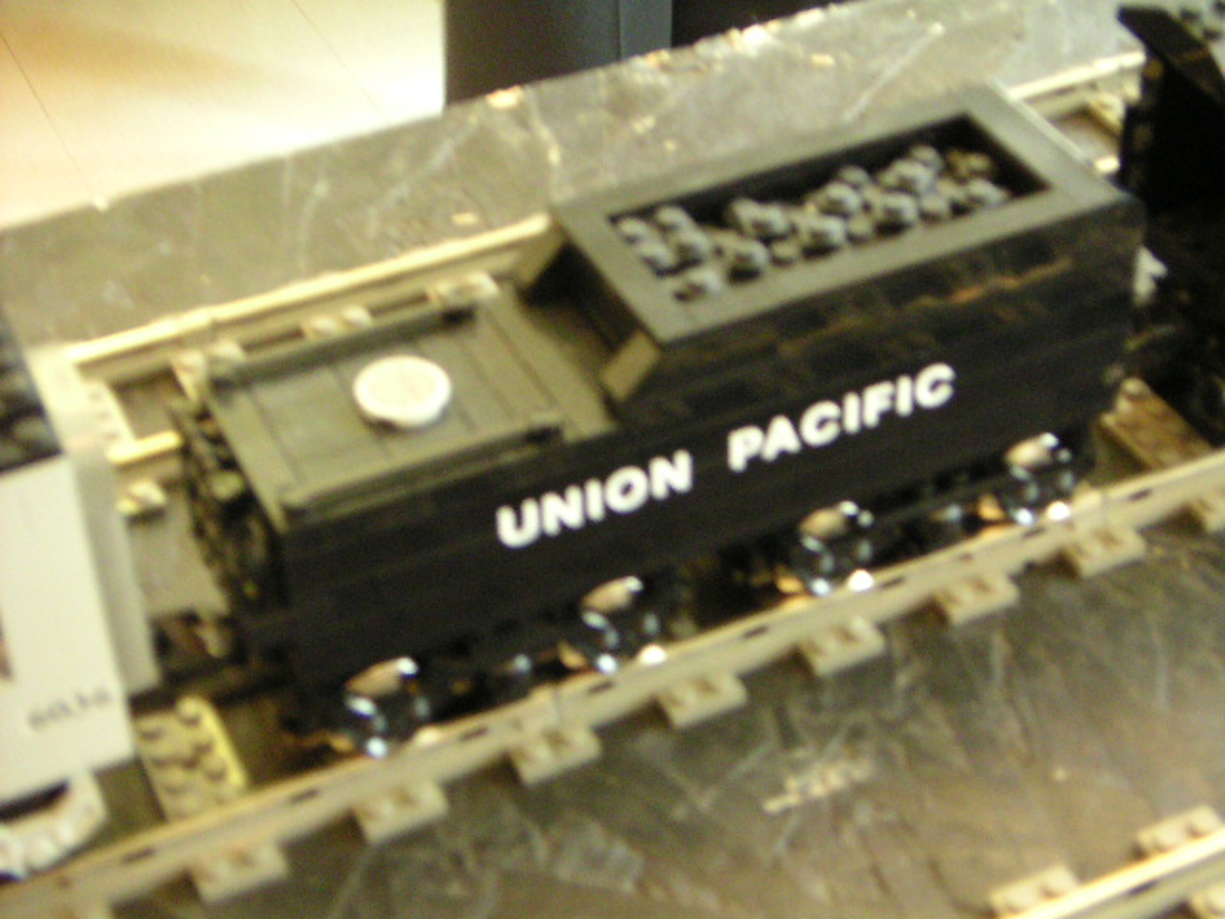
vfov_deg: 22.9
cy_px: 460
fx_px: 2265
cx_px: 612
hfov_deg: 30.3
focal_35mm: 64
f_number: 3.3
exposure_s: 1/10
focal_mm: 8.4
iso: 400
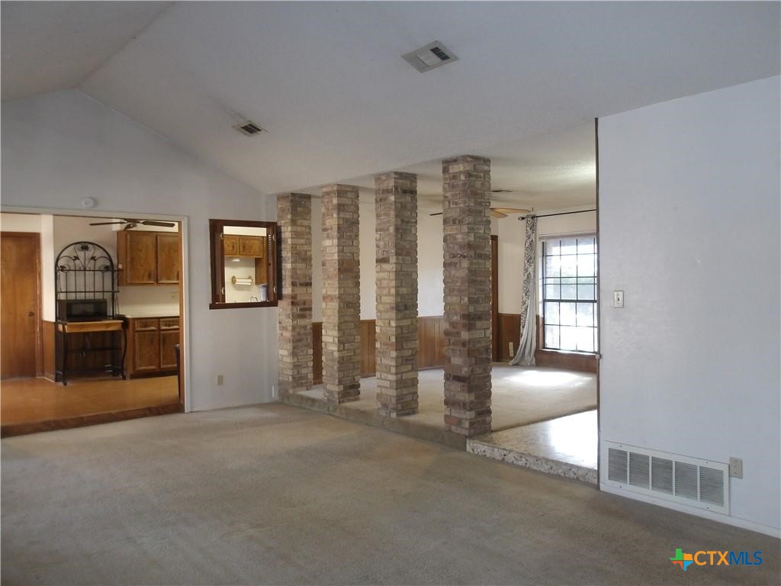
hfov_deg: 65.3
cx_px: 390
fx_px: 609
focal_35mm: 27
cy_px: 293
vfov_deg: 51.4
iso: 237
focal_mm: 4.9
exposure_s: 1/15
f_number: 3
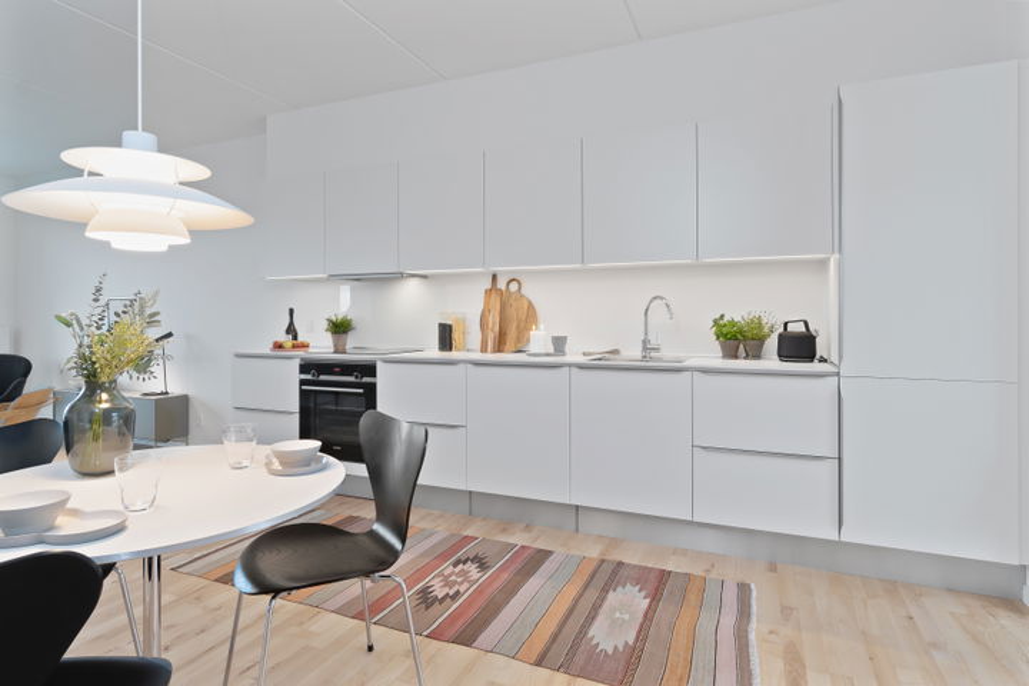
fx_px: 557
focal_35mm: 20
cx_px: 514
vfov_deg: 63.2
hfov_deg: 85.4
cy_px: 343
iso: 200
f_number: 8
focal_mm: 13
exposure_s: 1/8
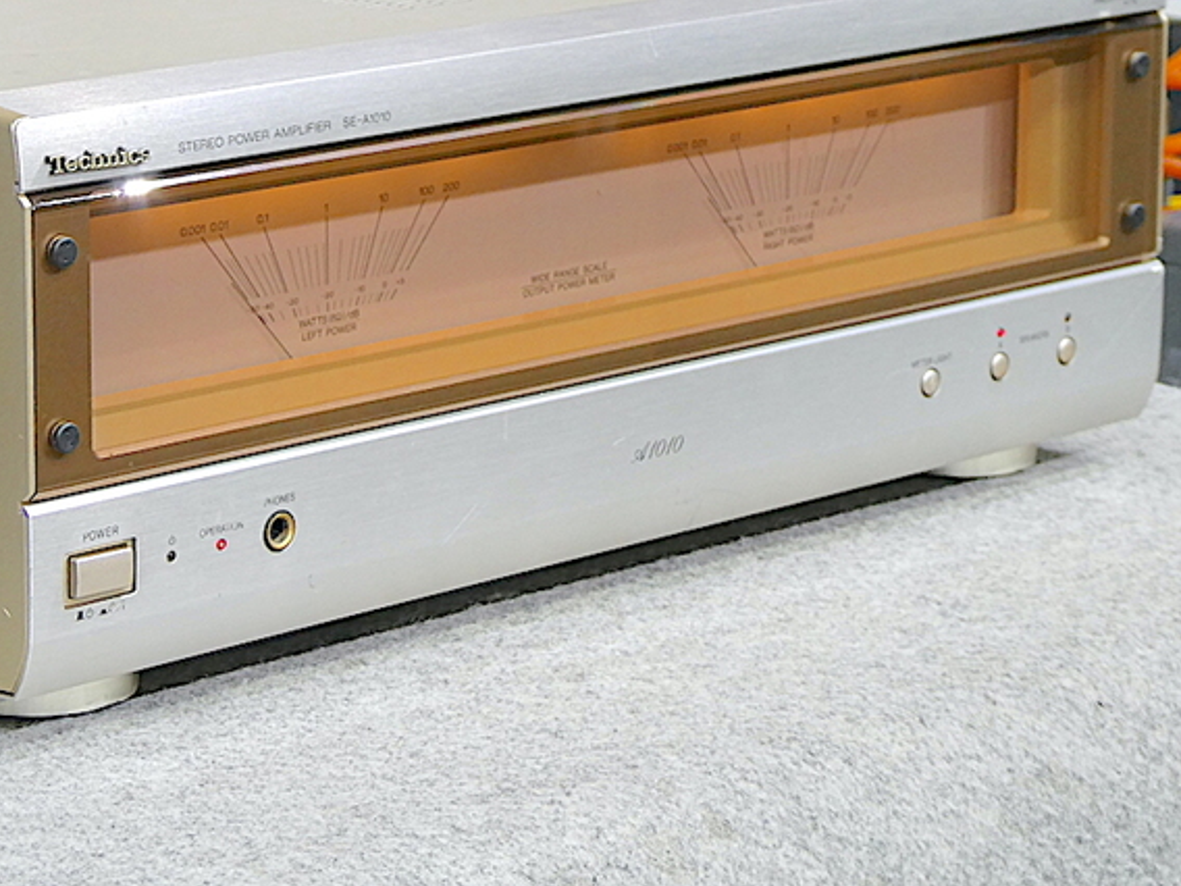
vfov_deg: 11.8
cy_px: 247
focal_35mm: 125
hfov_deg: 15.7
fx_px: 4265
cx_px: 250
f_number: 4.6
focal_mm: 13.2
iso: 200
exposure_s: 1/8
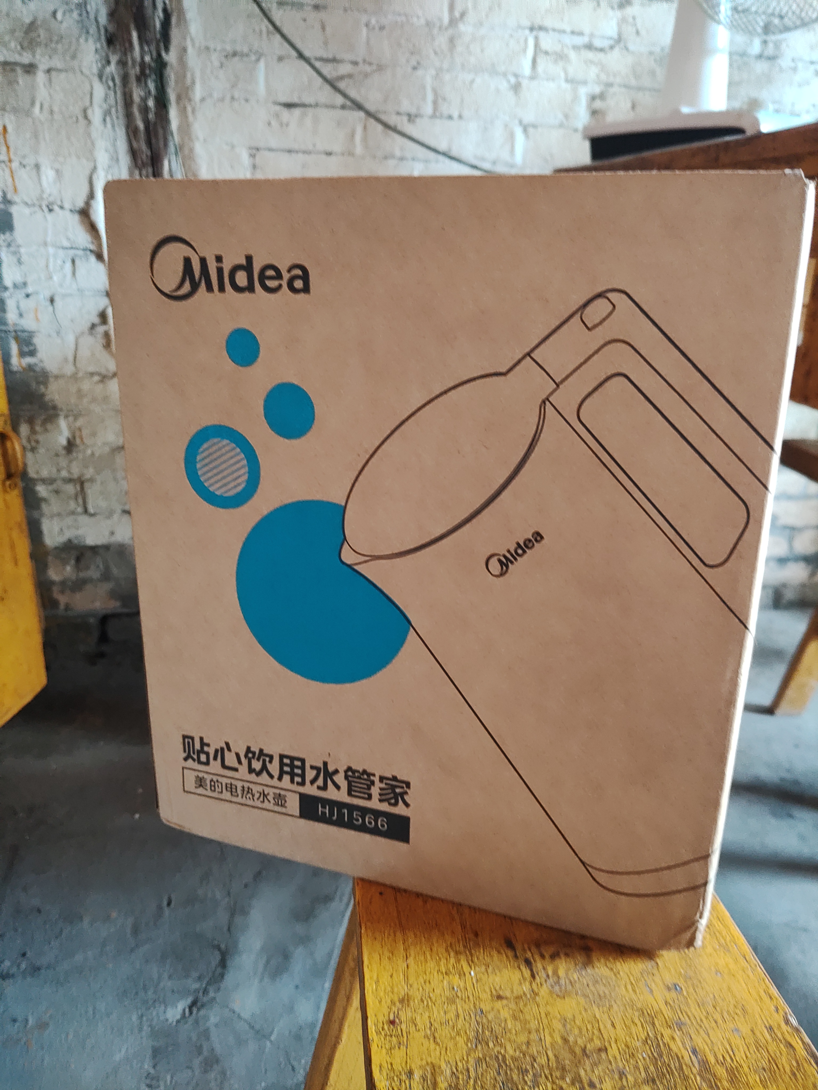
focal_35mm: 26
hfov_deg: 53.1
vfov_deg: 67.3
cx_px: 409
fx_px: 819
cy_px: 545
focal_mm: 4.25
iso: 892
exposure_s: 1/33.3
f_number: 1.8
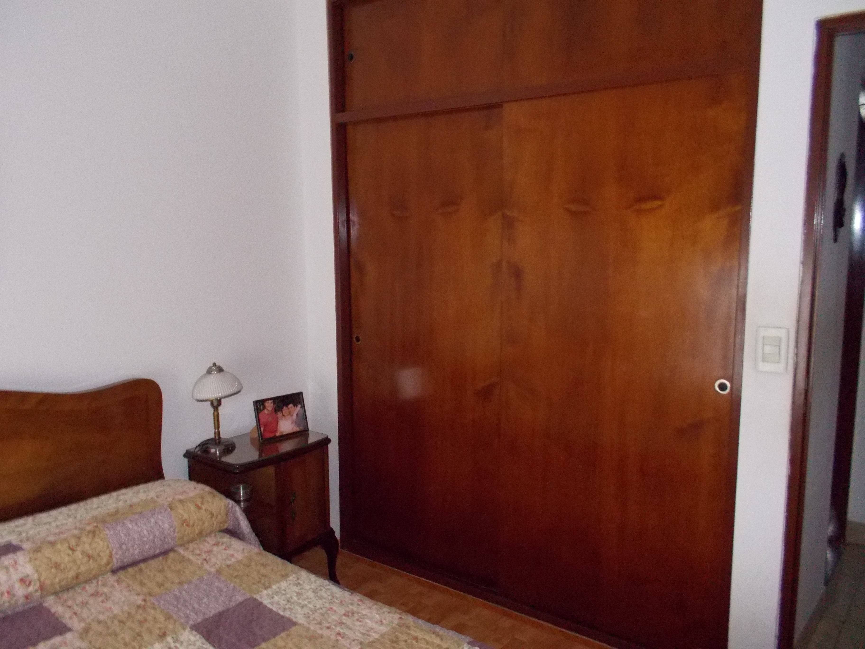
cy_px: 324
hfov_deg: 61.7
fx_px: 725
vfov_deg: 48.2
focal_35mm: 29
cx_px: 432
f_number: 3.3
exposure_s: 1/30
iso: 640
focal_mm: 4.1
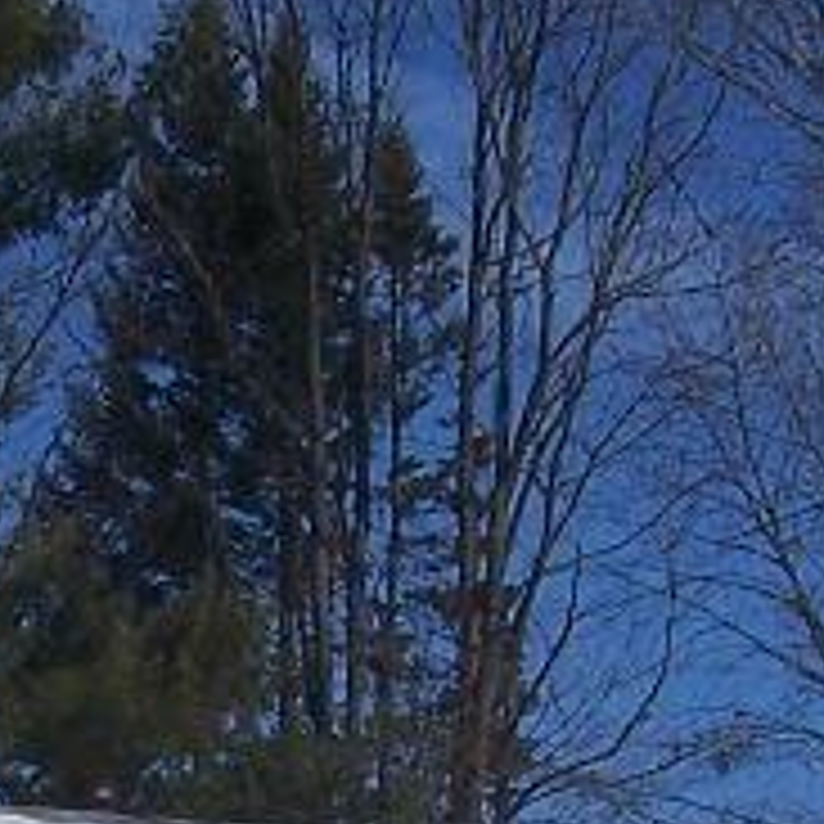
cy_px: 914
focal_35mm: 168
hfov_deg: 10.4
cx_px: 86
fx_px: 4524
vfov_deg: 10.3
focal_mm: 5.6
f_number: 5.6
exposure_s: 1/1500
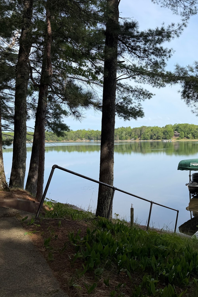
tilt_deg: -0.6
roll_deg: +1.2
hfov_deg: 37.0
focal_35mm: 34
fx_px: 281
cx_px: 168
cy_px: 146
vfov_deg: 55.8
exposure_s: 1/3145
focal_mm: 6.76
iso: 80
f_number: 1.78
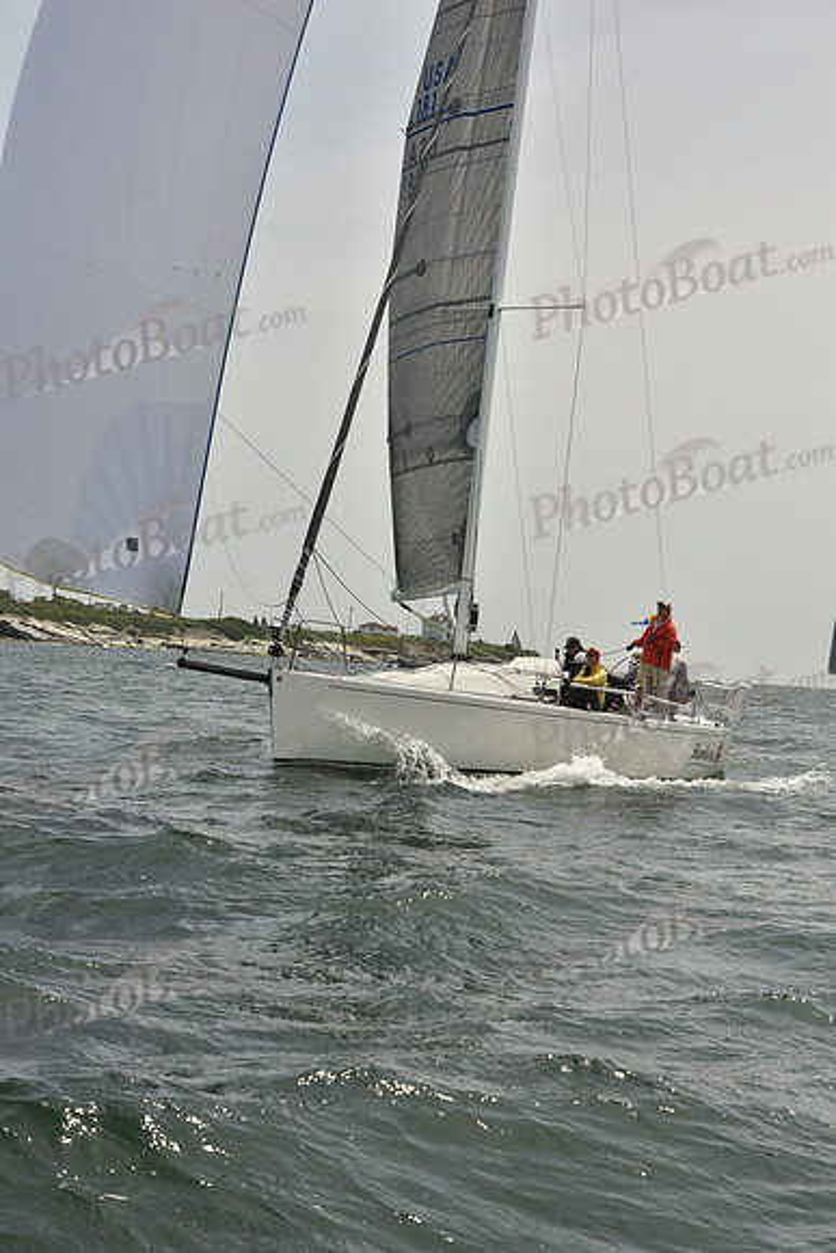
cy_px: 626
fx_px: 2437
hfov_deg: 19.5
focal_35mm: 70
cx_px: 418
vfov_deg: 28.8
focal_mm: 70
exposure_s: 1/1600
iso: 400
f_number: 10
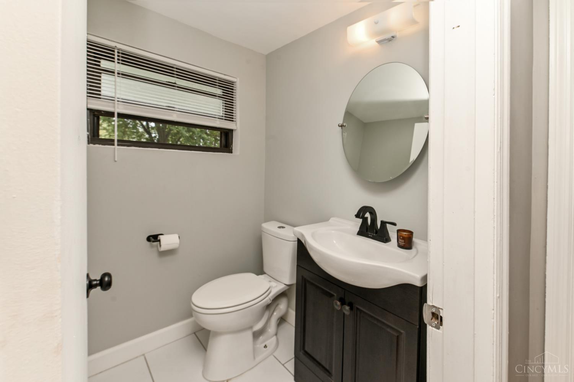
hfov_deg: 100.4
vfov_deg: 77.2
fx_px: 239
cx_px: 287
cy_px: 191
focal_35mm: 15
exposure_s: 1/80
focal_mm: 15
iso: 160
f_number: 8
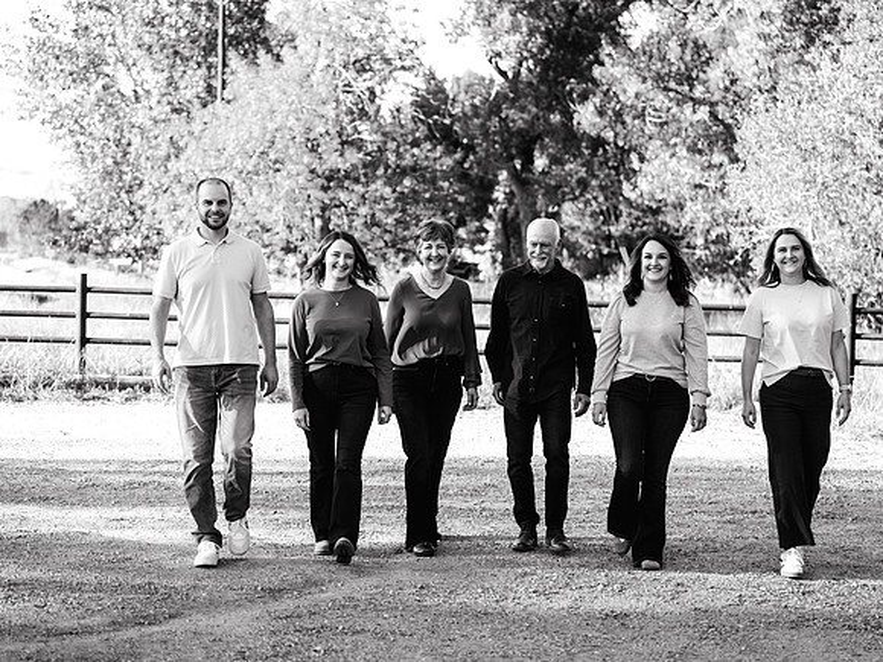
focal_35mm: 78
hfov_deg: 25.0
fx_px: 1988
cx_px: 442
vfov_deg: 18.9
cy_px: 331
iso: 80
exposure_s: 1/200
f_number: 2.8
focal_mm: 72
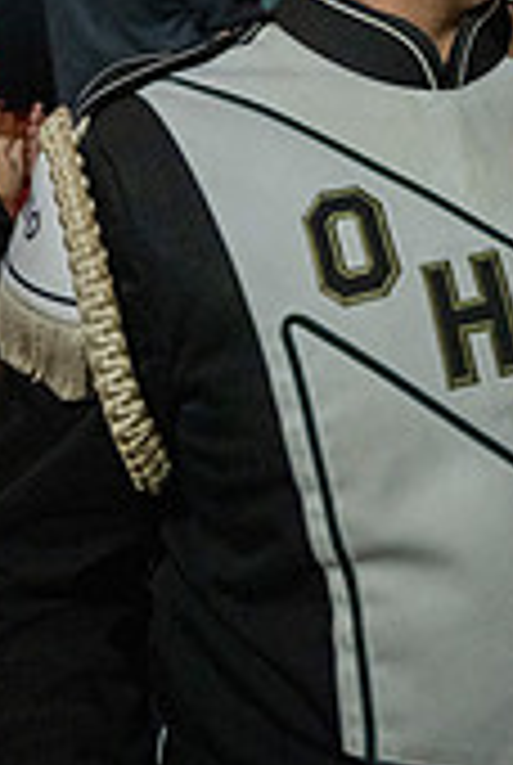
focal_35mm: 66
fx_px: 1405
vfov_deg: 25.9
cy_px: -238
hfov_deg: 20.5
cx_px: 392
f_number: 2.8
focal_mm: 25
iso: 12800
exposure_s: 1/500
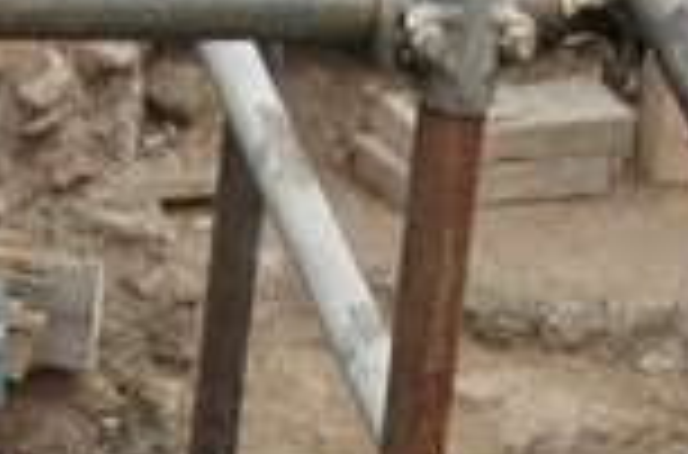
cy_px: 1362
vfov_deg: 5.4
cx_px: 121
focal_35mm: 236
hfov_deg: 8.7
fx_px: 4496
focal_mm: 24
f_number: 4
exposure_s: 1/60
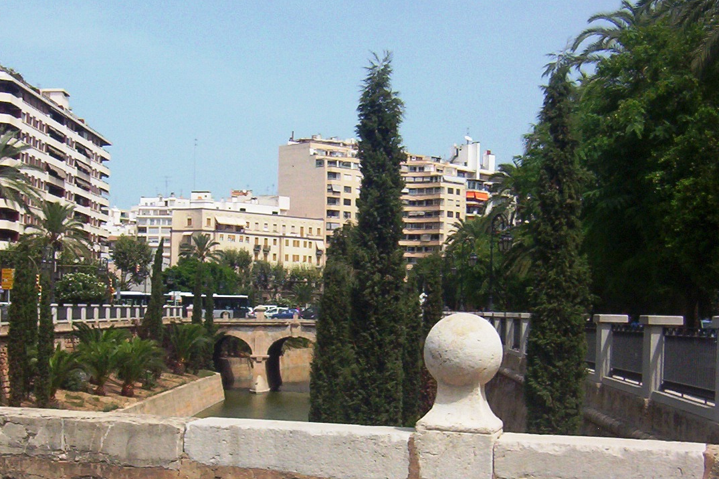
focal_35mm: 57
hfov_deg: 34.9
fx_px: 1138
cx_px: 268
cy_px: 367
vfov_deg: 23.5
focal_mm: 5.54
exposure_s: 1/1099
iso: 100
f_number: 5.24
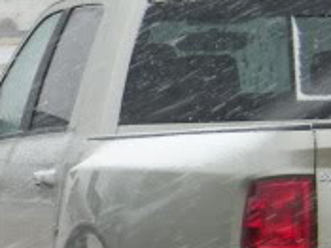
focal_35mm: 480
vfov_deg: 3.1
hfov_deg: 4.1
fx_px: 4587
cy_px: 231
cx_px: -375
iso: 150
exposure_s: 1/140
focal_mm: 17.3
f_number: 5.7
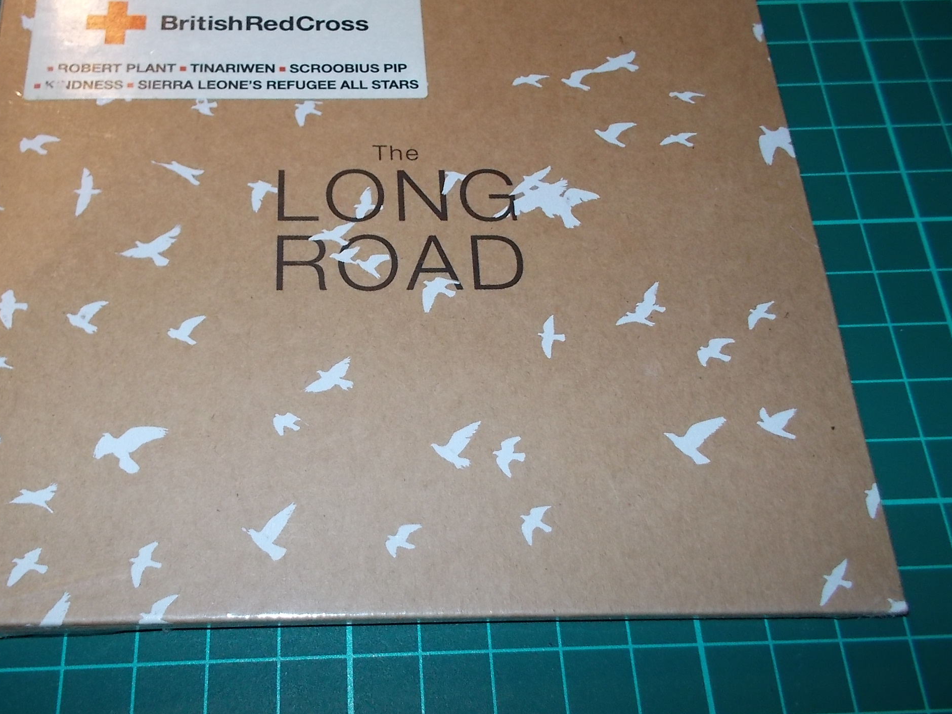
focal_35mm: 35
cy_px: 354
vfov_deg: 40.7
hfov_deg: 52.3
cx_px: 381
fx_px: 962
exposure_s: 1/30
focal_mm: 4.1
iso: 200
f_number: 3.3
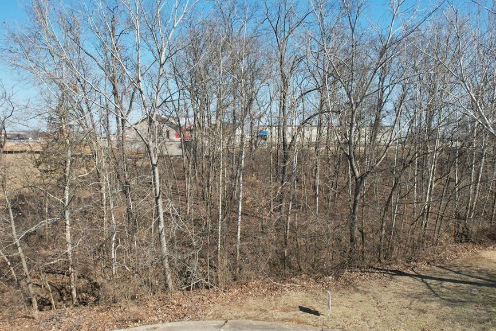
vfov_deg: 49.5
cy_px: 168
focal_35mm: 26
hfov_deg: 69.3
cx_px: 266
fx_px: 358
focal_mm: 8.38
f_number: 2.8
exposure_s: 1/1250
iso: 100
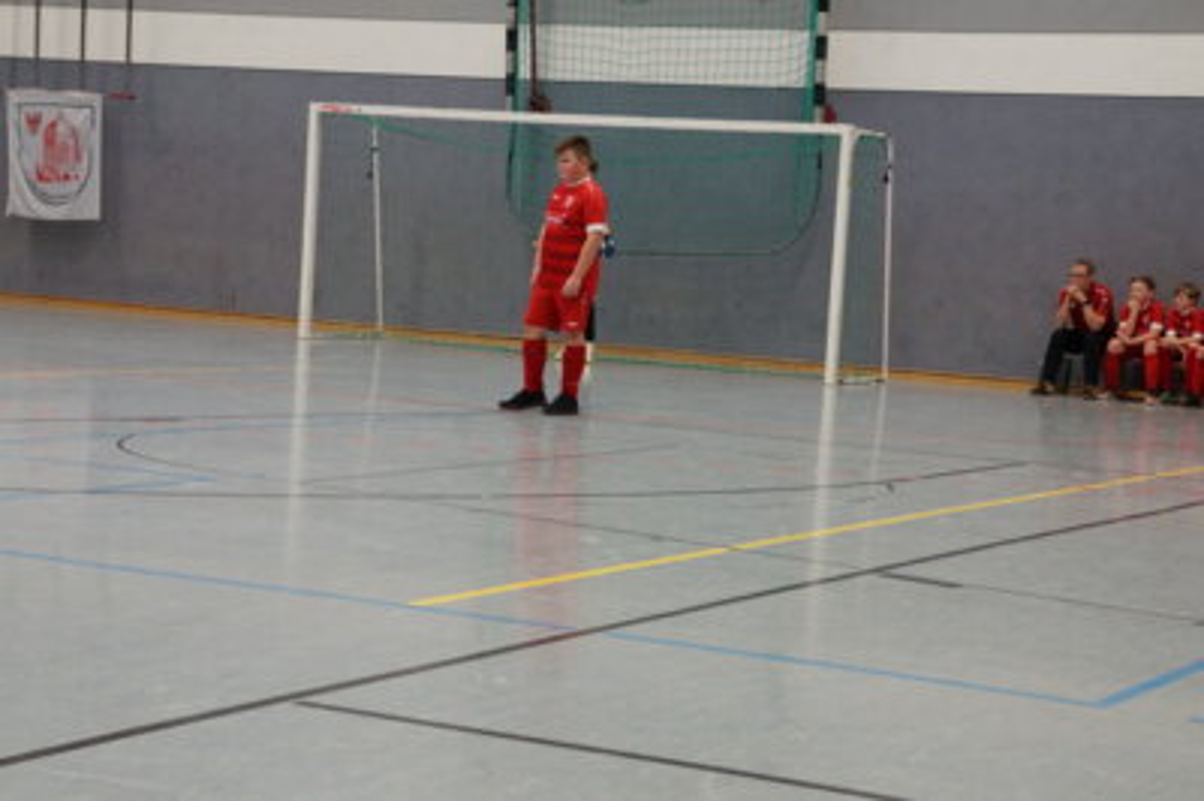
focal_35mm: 80
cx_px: 602
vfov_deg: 17.1
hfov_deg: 25.5
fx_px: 2657
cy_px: 400
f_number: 7.1
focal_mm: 53
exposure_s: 1/100
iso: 2000
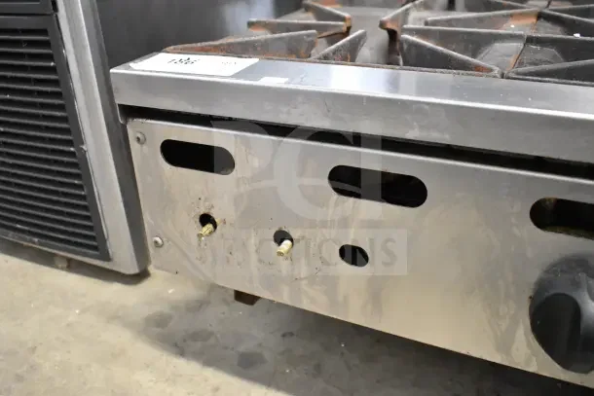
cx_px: 297
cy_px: 198
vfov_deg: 38.4
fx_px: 569
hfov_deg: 55.1
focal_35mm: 34
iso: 6400
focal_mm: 23
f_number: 3.8
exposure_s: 1/60
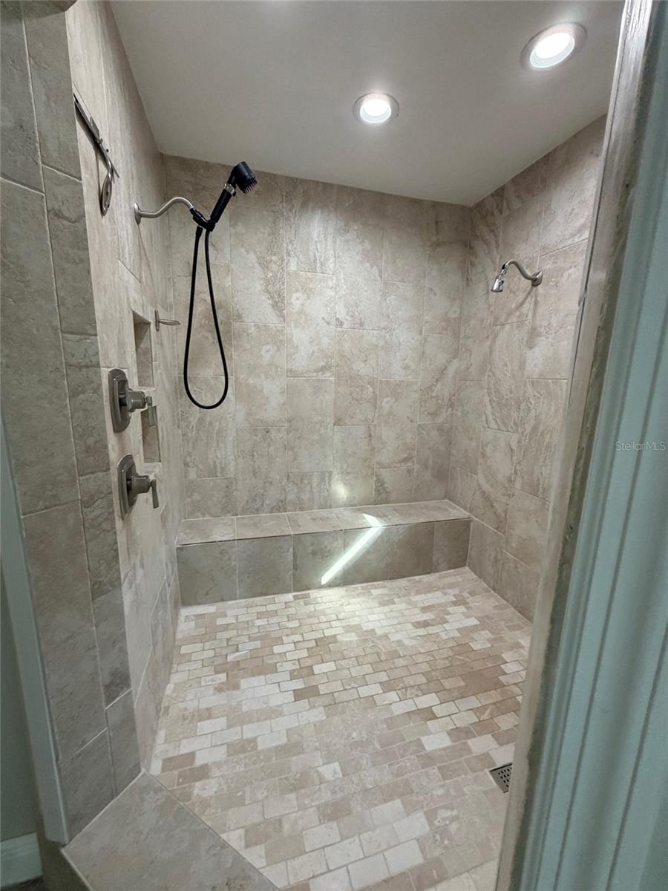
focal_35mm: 14
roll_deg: -2.8
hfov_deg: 85.7
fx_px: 360
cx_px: 334
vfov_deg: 102.1
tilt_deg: -8.6
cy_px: 446
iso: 250
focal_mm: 2.22
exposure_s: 1/120
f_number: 2.2
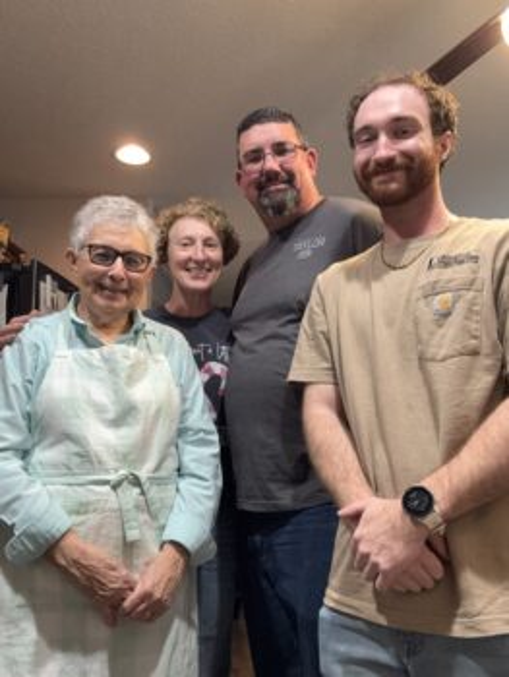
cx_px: 254
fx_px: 587
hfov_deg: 46.8
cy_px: 338
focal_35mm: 30
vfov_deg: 59.9
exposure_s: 1/60
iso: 125
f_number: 1.9
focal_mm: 2.69
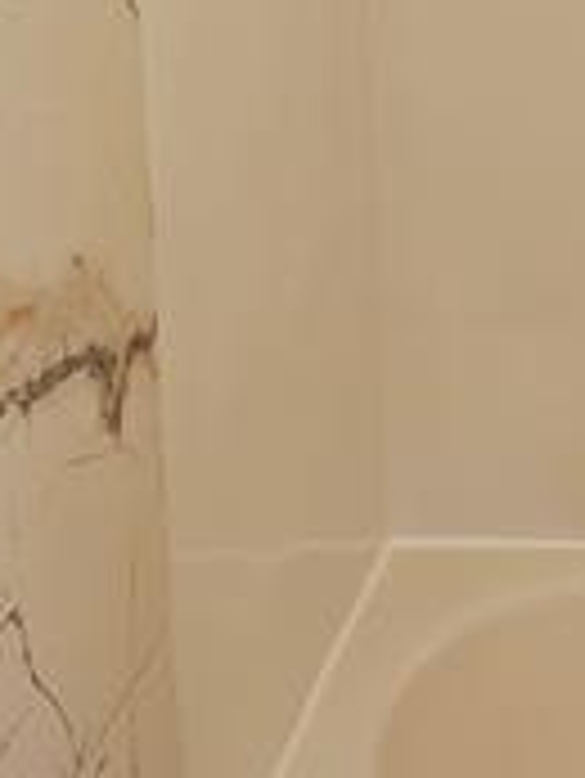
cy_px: -49
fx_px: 2296
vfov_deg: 18.6
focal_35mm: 102
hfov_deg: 12.9
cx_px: 1112
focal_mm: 6.06
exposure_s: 1/120
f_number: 1.6
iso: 160
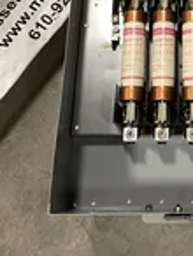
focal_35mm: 71
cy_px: -84
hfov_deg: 20.2
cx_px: 191
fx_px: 526
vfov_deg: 23.8
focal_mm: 4.2
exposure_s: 1/60
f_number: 1.6
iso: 160
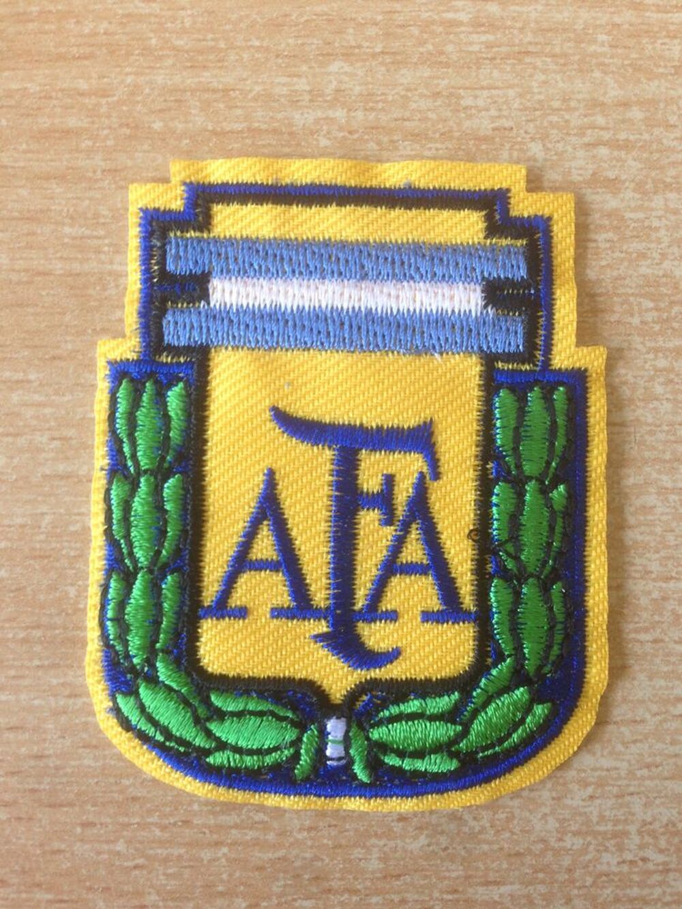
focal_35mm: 33
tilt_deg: -87.7
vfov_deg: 55.3
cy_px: 454
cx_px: 341
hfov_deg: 43.0
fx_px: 867
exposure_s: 1/40
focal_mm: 4.12
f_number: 2.4
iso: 64
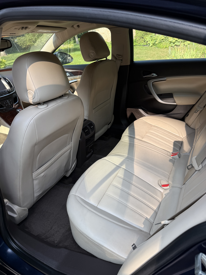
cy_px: 138
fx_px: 190
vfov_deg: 71.6
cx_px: 103
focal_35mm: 24
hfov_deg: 56.8
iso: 80
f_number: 1.78
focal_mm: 6.76
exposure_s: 1/517
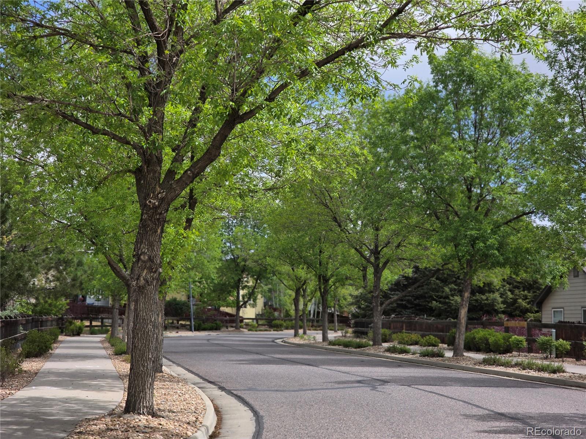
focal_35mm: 69
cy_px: 220
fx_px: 1168
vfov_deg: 21.3
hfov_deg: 28.2
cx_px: 293
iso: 50
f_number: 2.4
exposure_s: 1/1628
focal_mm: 7.9
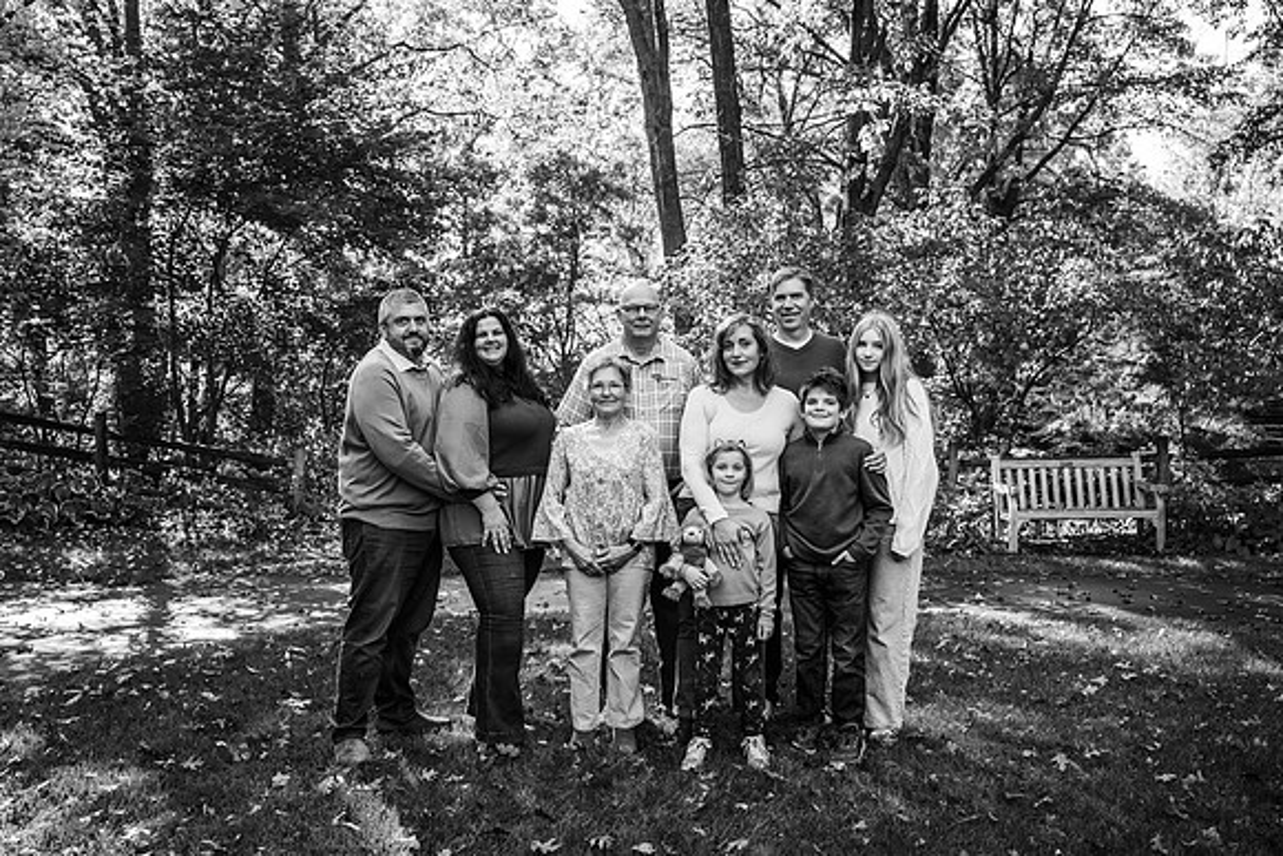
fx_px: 1163
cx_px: 635
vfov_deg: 40.4
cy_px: 428
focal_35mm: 33
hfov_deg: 57.8
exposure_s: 1/250
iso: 400
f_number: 4.5
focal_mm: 32
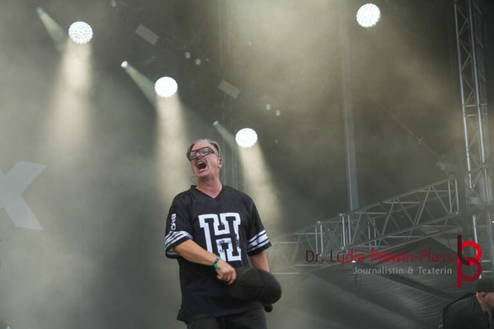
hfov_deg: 24.6
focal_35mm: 82
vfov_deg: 16.6
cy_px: 164
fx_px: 1132
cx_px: 247
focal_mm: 55
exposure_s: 1/160
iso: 100
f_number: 4.5
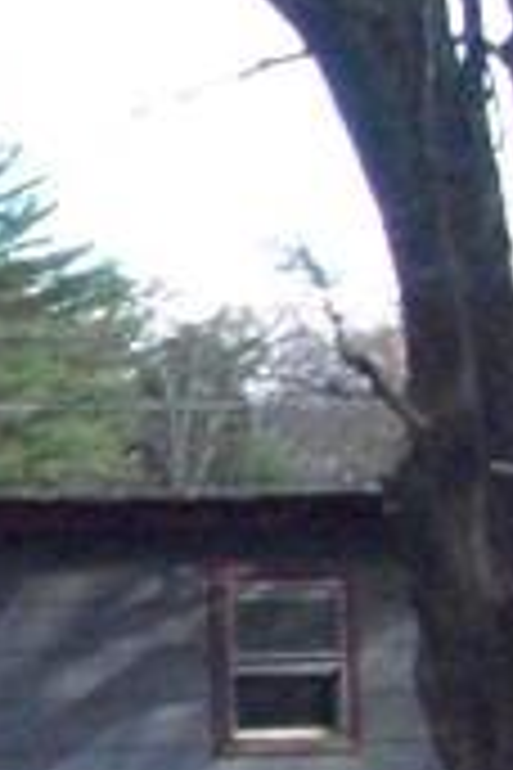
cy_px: 1130
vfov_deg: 10.0
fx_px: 4253
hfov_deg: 6.2
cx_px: -1130
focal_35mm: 199
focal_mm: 5.7
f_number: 2.9
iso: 462
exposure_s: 1/500
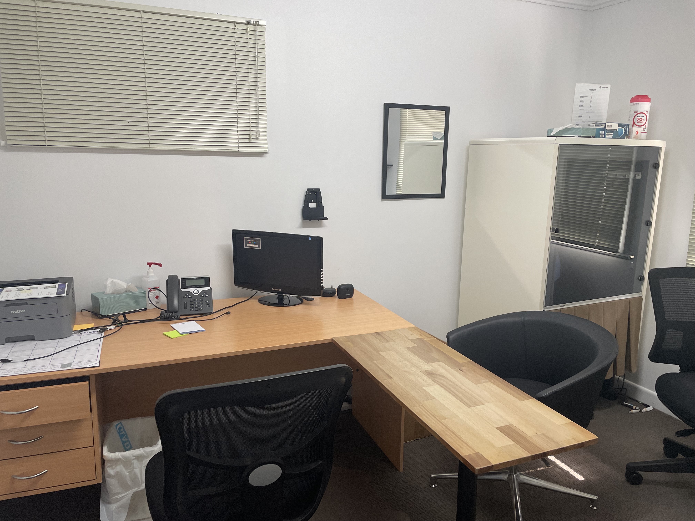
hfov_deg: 67.3
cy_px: 260
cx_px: 348
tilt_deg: -11.2
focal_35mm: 26
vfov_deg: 53.1
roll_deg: -0.6
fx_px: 522
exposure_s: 1/100
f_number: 1.6
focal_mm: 4.2
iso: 125
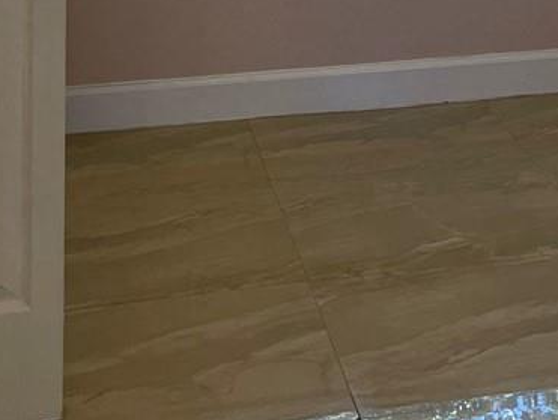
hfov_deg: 16.9
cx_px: 641
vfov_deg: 12.0
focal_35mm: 112
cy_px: -384
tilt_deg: -3.7
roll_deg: -0.3
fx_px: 1807
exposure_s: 1/120
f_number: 1.6
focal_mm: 5.1
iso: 50
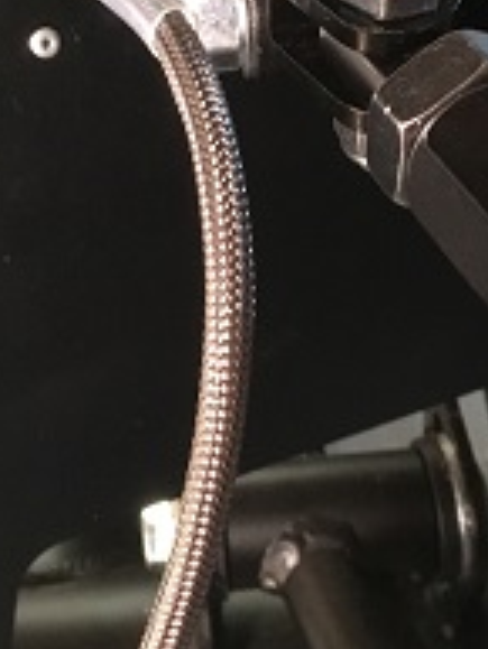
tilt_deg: -22.9
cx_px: 158
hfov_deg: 24.3
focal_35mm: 60
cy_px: 145
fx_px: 1127
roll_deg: +2.8
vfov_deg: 31.5
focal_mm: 4.15
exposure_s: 1/15
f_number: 2.2
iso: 800
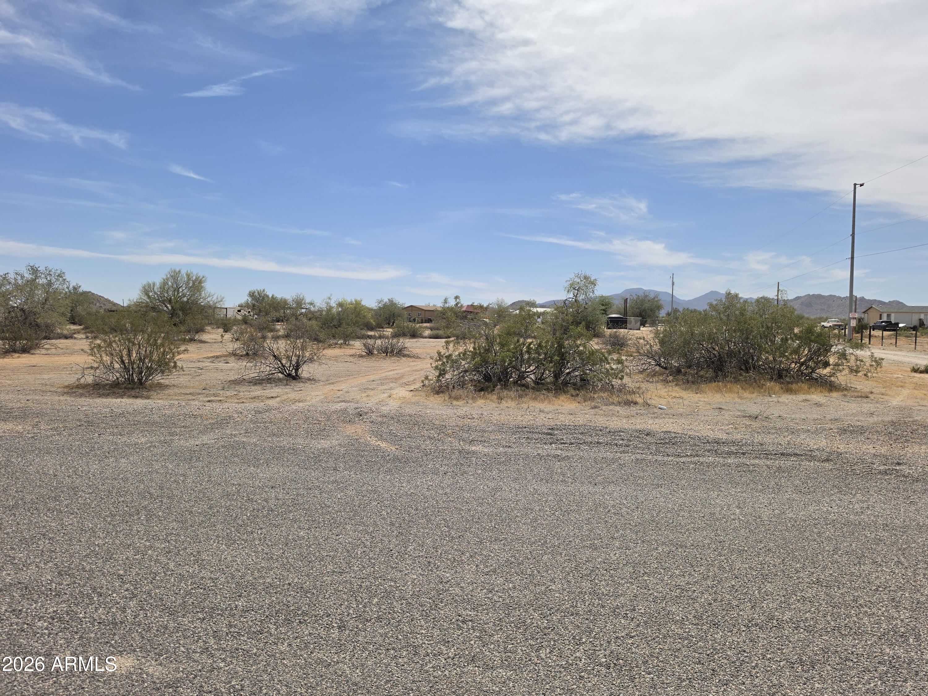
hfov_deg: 73.9
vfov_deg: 58.9
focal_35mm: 23
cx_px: 464
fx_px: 617
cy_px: 348
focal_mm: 6.5
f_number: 1.4
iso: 40
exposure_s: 1/7939
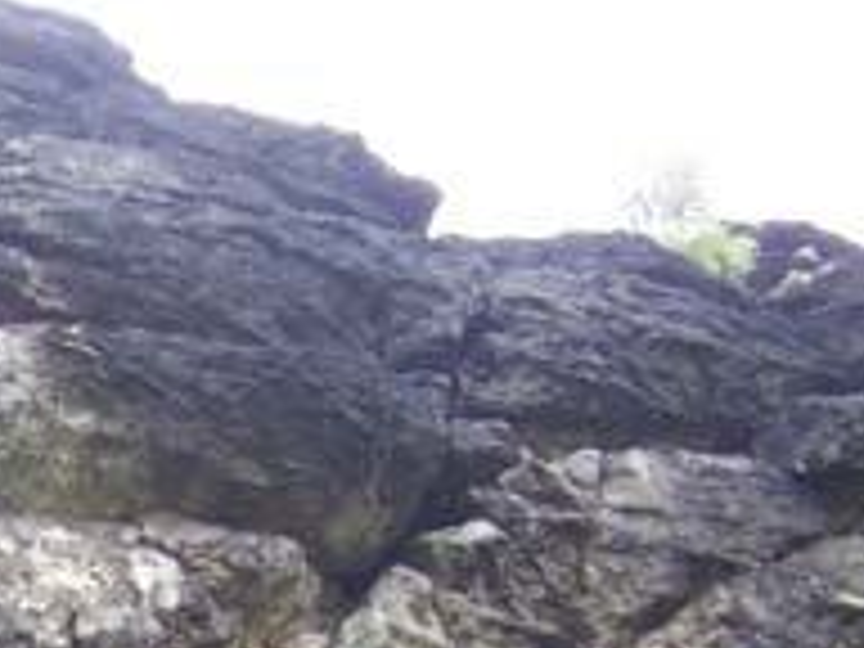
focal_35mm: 119
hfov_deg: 15.5
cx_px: -342
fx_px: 2970
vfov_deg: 11.8
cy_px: 1004
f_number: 2.8
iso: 160
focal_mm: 6.3
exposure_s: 1/125
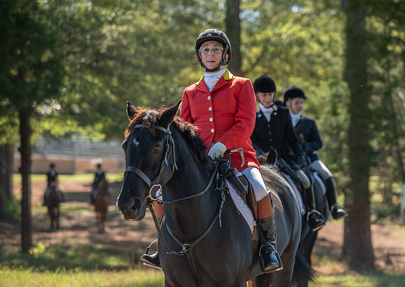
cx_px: 228
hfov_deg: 13.5
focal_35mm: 150
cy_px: 153
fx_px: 1714
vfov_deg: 9.5
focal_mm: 135
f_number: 4
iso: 280
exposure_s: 1/320
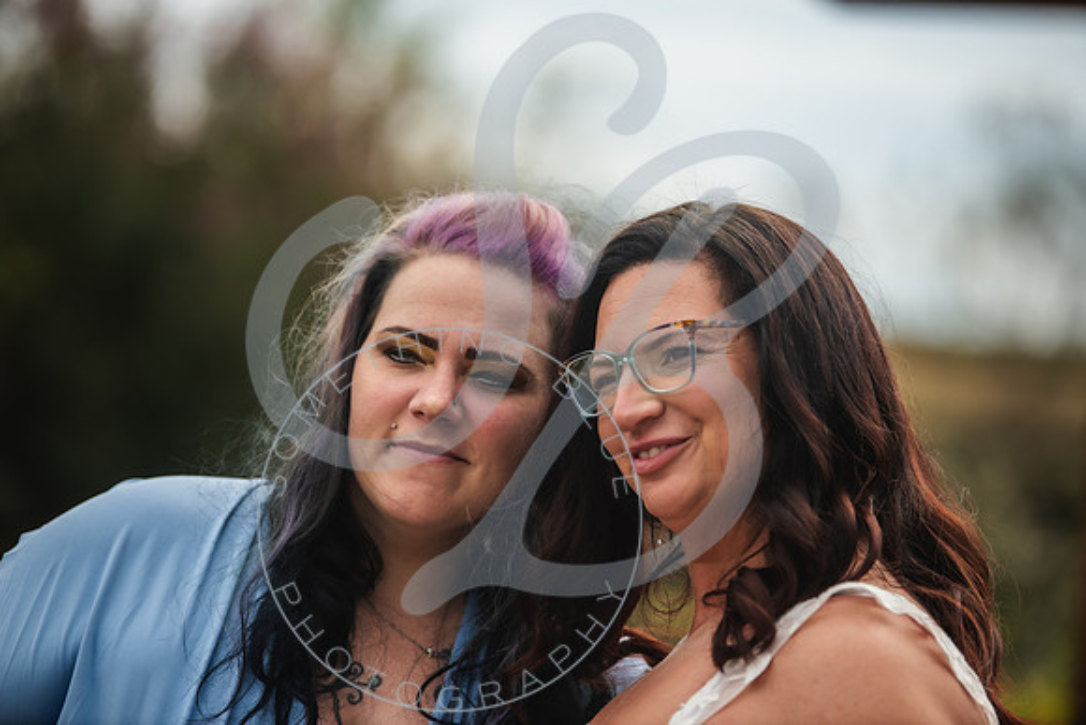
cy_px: 362
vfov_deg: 9.2
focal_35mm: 150
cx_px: 543
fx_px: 4526
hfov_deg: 13.7
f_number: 2.8
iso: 125
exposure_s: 1/1000
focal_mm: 150
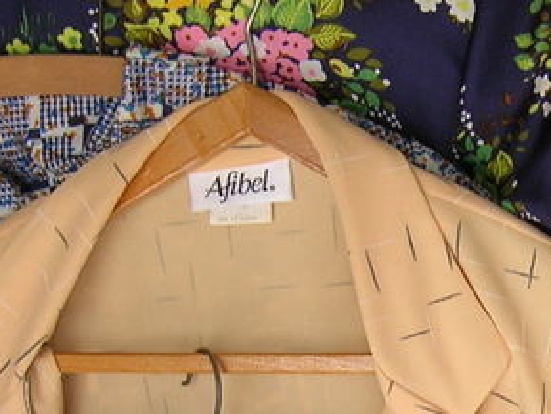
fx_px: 1878
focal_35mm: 118
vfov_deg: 12.4
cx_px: 541
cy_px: 395
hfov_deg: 16.4
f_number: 2.9
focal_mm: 5.7
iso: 50
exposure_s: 1/59.5
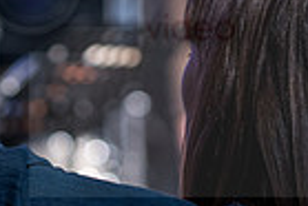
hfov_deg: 6.4
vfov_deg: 4.3
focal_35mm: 320
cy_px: -18
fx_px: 2741
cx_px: 66
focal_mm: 73
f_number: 2.8
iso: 1000
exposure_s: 1/60
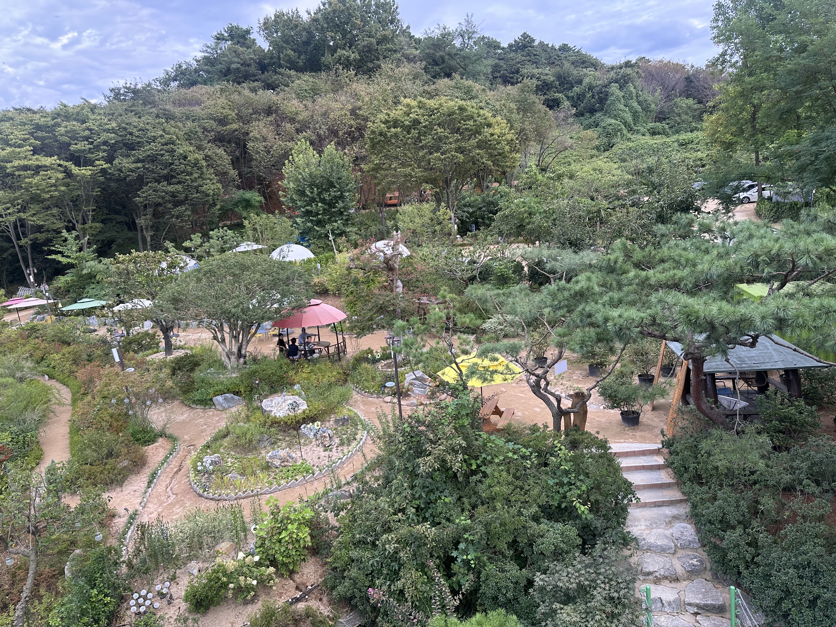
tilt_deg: -9.3
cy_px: 314
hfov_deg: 71.6
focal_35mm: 24
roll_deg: +5.4
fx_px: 580
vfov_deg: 56.8
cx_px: 418
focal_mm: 6.86
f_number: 1.78
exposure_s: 1/611
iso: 80
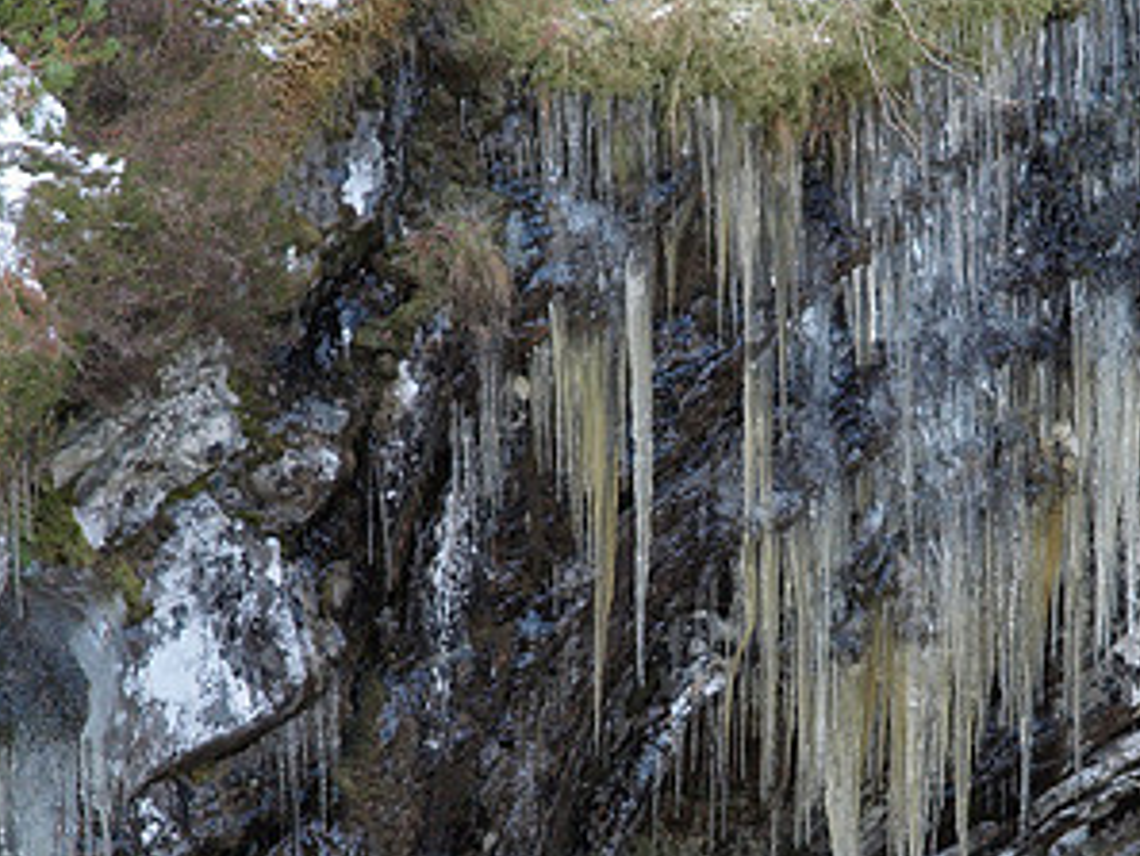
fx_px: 7709
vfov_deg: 6.4
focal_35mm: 234
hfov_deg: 8.4
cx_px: 837
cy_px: 628
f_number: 5.6
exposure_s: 1/100
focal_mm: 60
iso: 400
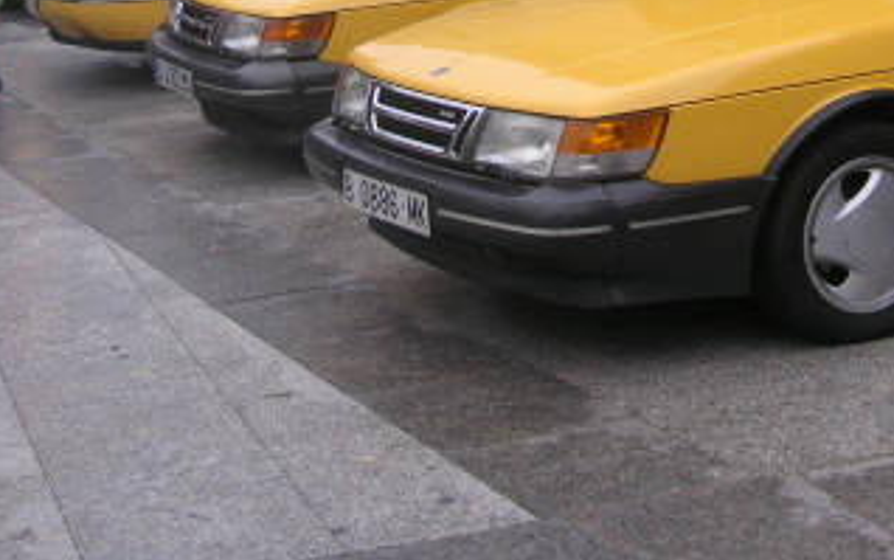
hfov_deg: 26.1
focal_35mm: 79
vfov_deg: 16.0
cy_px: -68
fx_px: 1925
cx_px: 512
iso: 50
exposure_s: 1/180
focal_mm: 6.1
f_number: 2.8
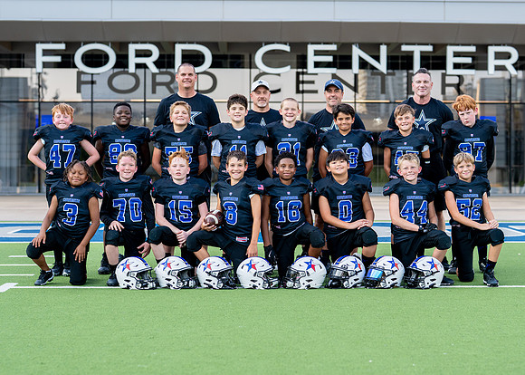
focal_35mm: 74
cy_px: 181
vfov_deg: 19.3
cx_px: 273
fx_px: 1104
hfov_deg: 26.7
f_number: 2
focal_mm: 50
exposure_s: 1/800
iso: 200
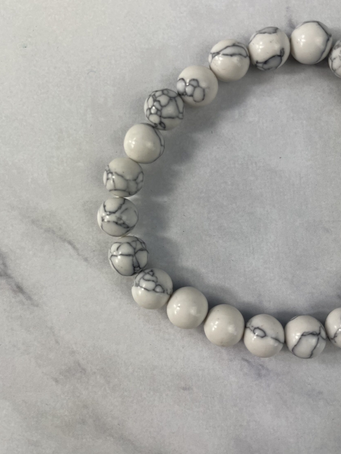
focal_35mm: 30
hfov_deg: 46.6
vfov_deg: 59.7
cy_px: 196
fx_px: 394
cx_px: 196
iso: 32
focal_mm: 4.2
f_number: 1.6
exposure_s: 1/403
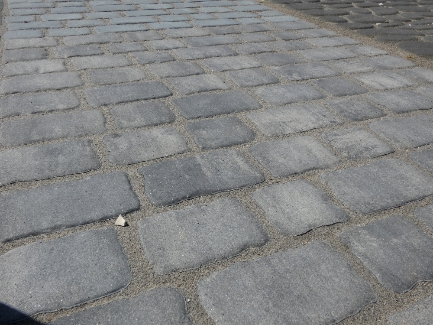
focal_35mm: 30
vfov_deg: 46.8
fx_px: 375
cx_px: 216
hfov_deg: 60.0
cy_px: 162
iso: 80
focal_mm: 5.3
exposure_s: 1/800
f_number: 4.5
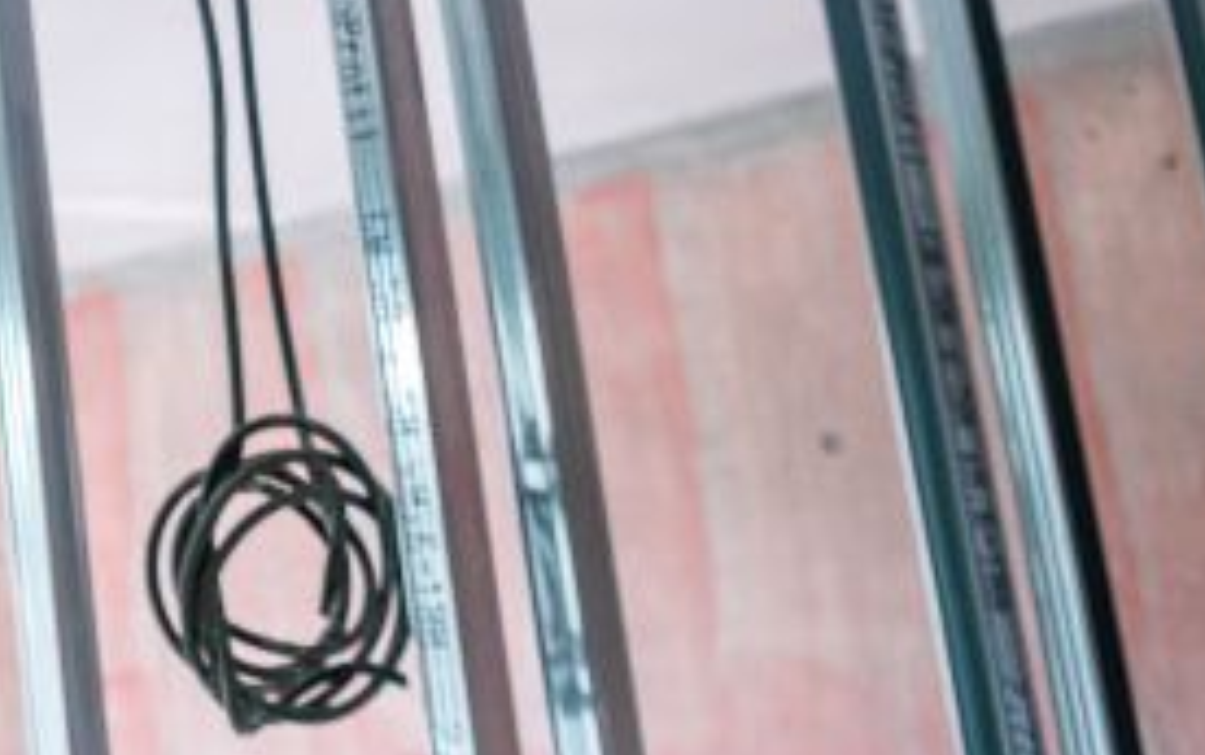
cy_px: -329
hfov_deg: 18.9
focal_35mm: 96
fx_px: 3155
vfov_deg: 13.0
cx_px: -624
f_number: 2.8
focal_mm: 26
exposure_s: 1/200
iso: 2000
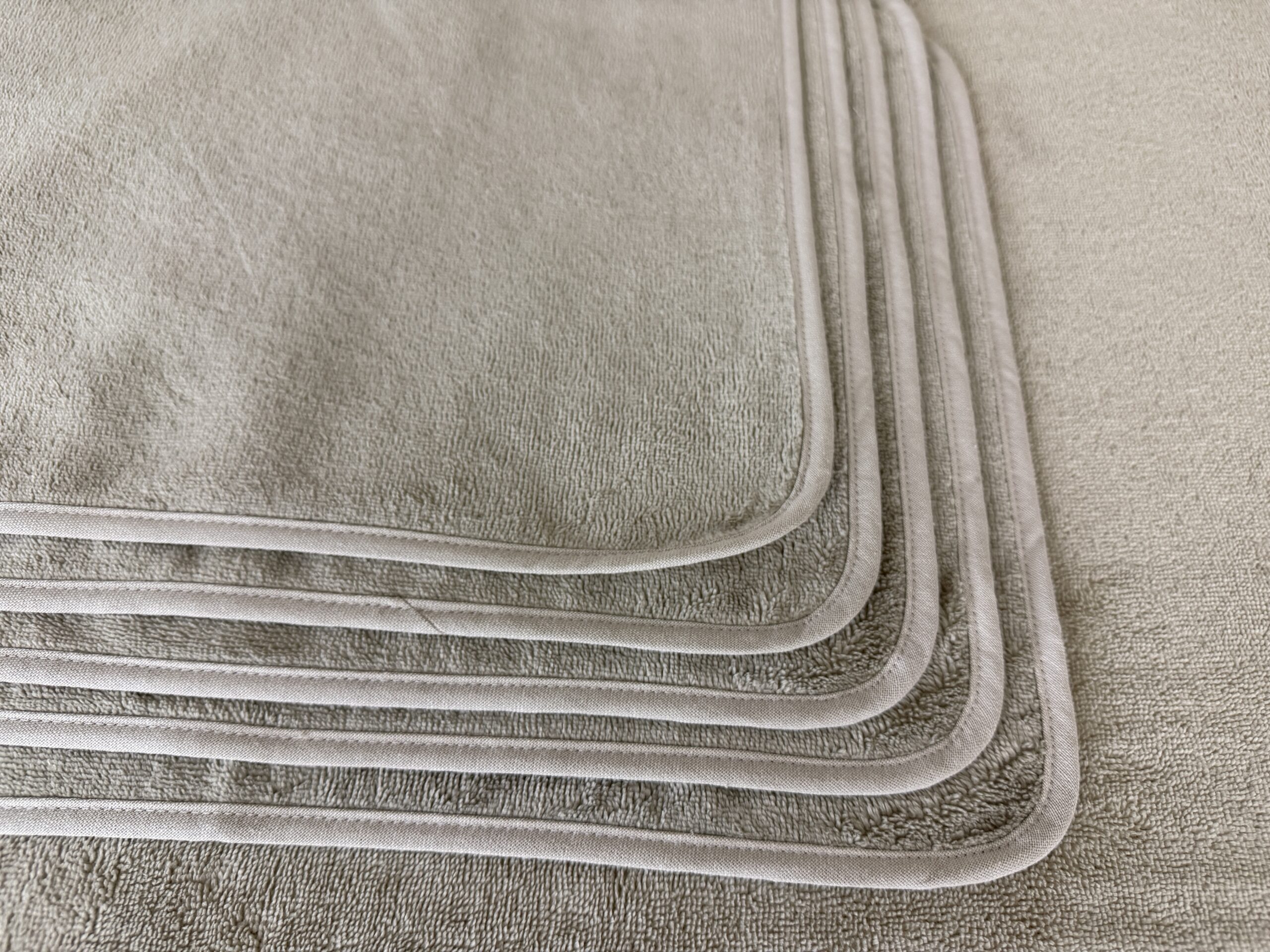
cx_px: 635
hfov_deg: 71.6
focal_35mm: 24
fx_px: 881
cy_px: 476
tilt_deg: -60.6
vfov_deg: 56.8
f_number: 1.78
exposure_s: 1/50
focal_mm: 6.76
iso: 200
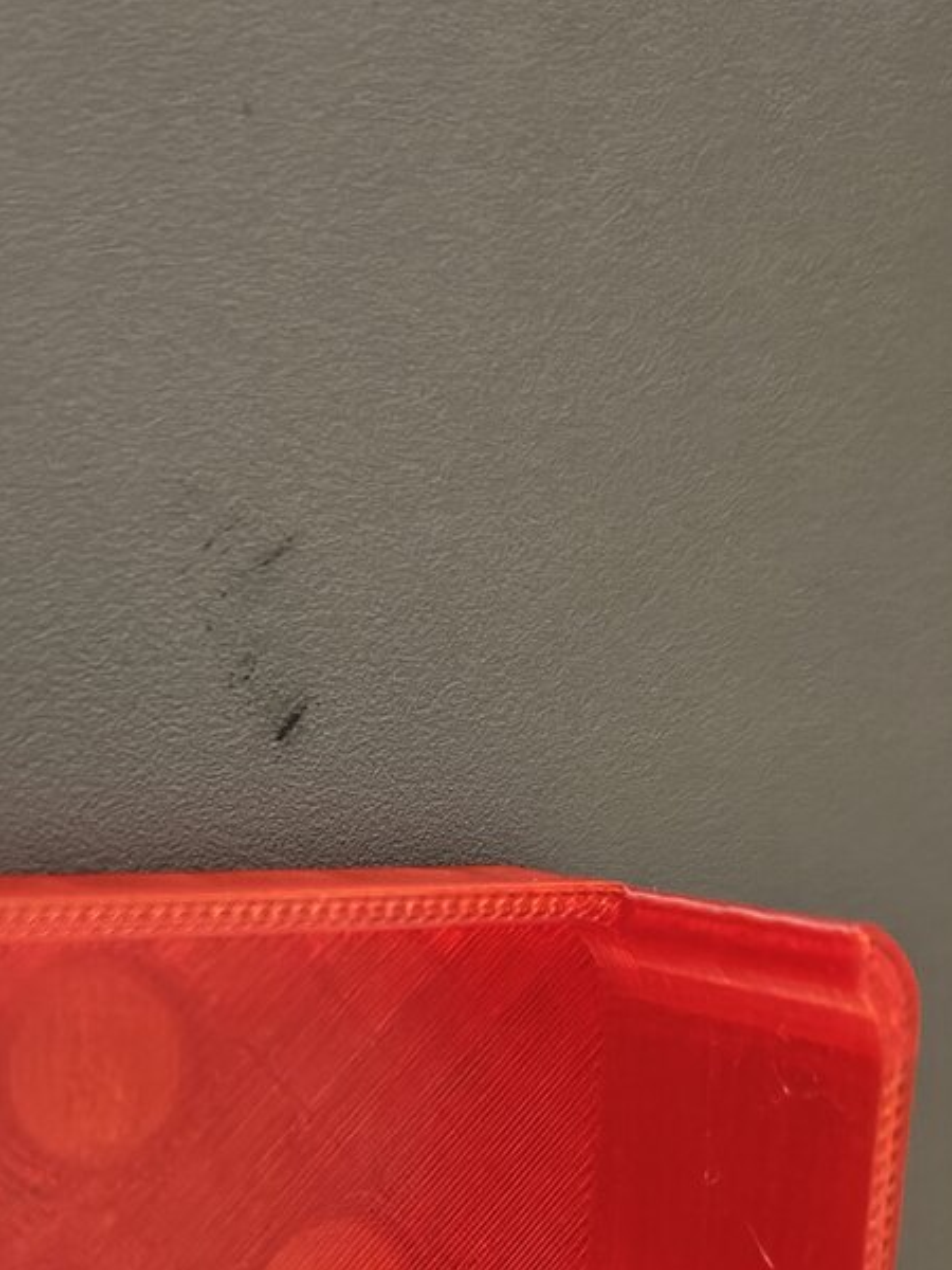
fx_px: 2053
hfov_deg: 25.8
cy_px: 1264
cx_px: 226
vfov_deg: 31.8
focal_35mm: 56
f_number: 1.8
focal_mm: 5.59
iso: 6400
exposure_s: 1/20
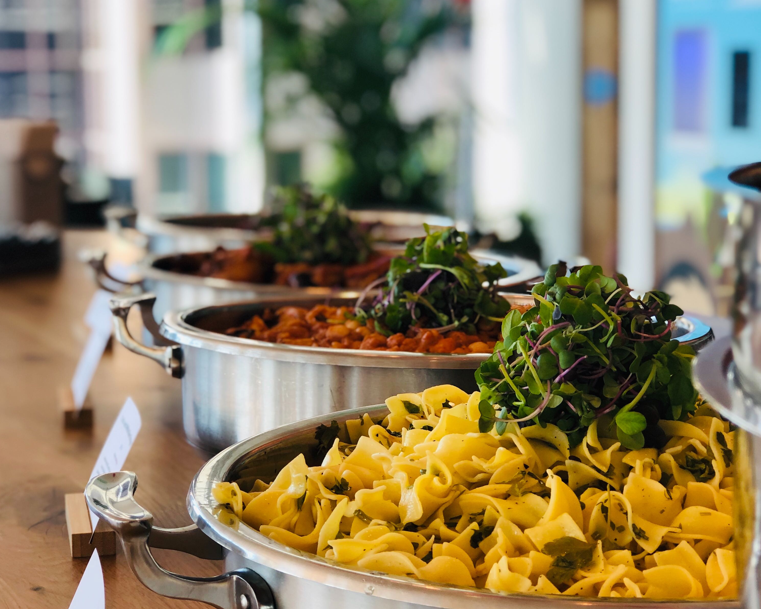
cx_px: 377
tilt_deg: -7.8
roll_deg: +0.3
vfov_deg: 20.4
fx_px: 1689
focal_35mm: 75
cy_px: 284
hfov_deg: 25.4
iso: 20
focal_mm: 6.6
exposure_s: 1/40
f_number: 2.8
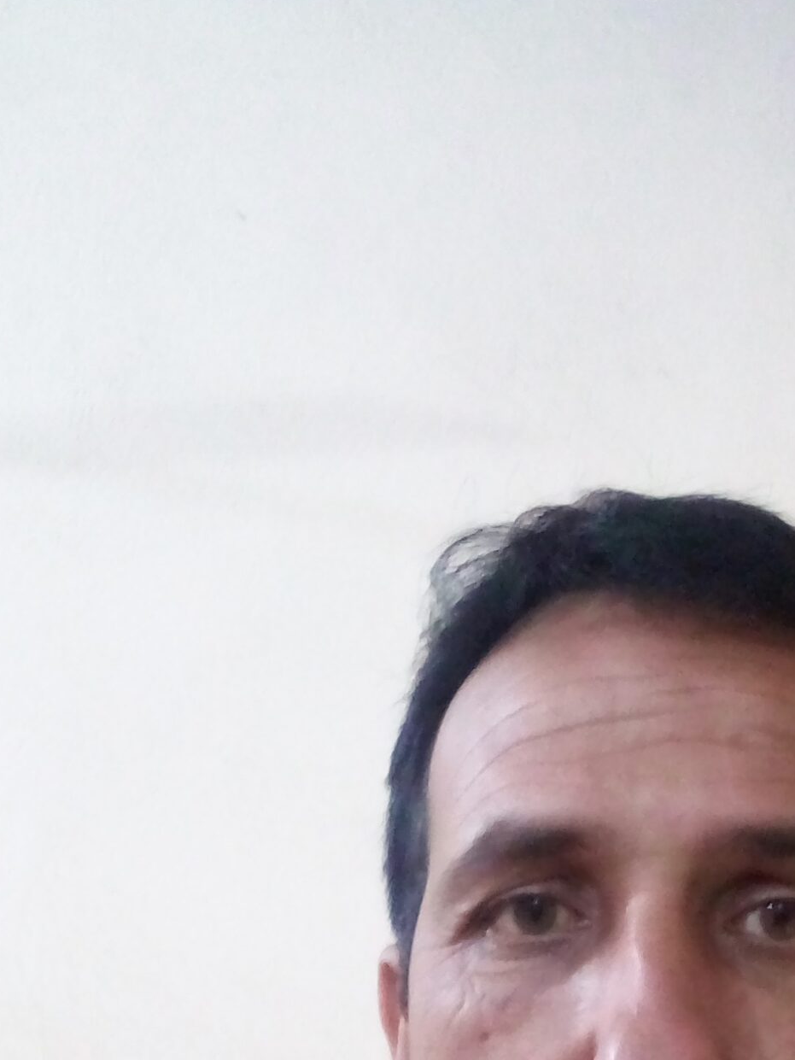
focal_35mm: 66
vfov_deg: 27.5
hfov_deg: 22.0
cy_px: 1087
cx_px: 636
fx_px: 2021
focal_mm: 2.66
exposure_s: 1/7.69
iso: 400
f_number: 2
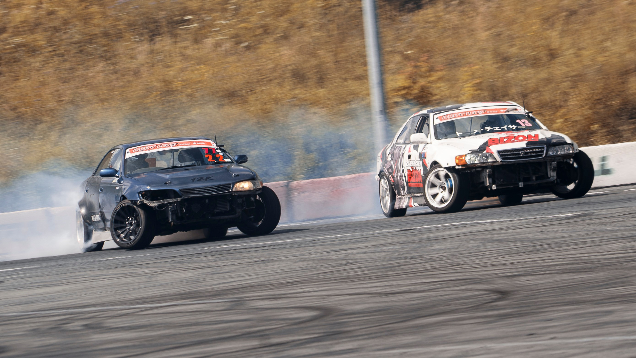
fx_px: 5258
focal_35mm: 312
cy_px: 175
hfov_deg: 6.9
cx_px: 349
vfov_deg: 3.9
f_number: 10
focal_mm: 140
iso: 100
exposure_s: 1/125
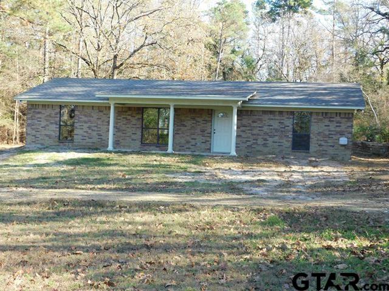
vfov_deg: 28.6
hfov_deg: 37.5
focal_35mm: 51
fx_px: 573
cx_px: 194
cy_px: 146
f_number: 3.8
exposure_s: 1/125
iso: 125
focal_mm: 9
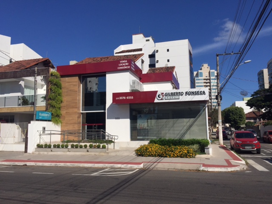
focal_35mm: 29
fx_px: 228
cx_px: 136
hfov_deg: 61.7
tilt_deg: +7.4
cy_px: 102
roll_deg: +0.4
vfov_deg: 48.2
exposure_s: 1/5650
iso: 32
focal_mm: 4.15
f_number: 2.2
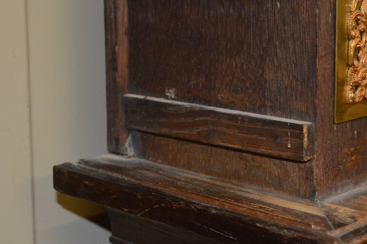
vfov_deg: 17.2
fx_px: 802
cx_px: 220
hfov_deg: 25.7
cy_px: 70
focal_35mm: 79
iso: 3200
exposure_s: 1/60
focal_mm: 35
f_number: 5
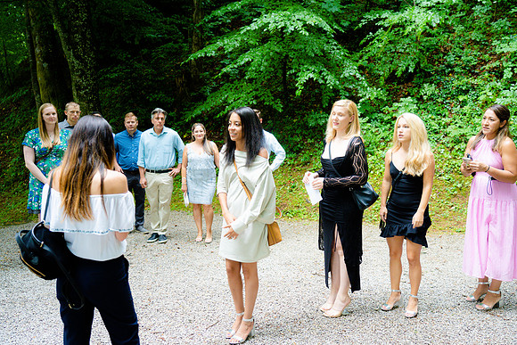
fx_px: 445
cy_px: 172
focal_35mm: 31
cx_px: 258
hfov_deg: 60.3
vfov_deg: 42.3
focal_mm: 31
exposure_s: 1/160
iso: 1600
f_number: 4
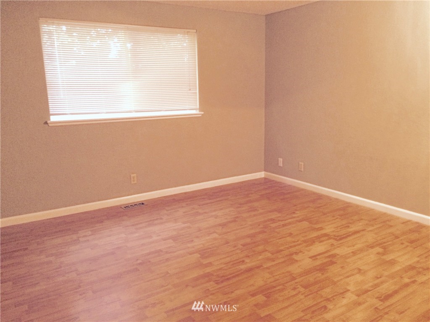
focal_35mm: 29
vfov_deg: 48.2
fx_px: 360
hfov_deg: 61.7
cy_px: 161
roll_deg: -0.4
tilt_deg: -12.3
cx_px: 215
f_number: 2.2
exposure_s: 1/20
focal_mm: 4.15
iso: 250
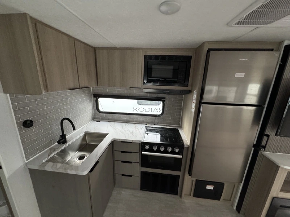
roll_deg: -1.5
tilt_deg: -12.5
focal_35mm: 14
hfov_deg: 102.1
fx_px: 117
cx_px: 145
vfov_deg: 85.7
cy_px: 108
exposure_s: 1/66
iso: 320
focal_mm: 2.22
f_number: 2.2
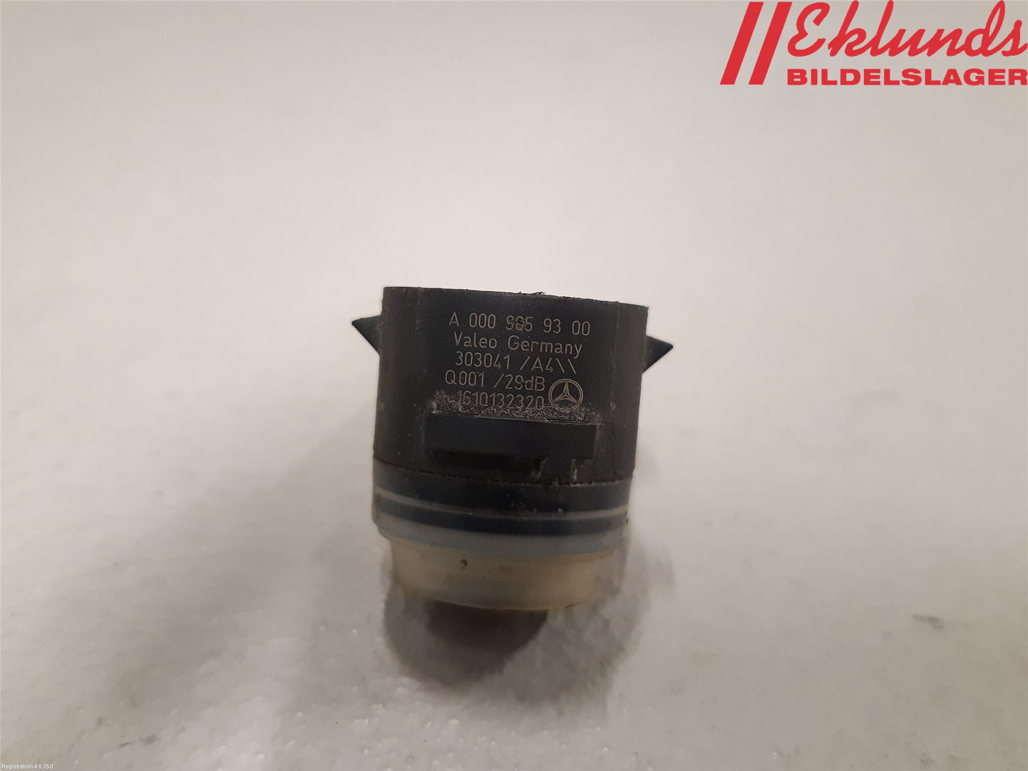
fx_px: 772
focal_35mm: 26
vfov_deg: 53.1
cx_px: 514
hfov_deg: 67.3
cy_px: 386
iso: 200
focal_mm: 3.93
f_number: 1.7
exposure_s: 1/33
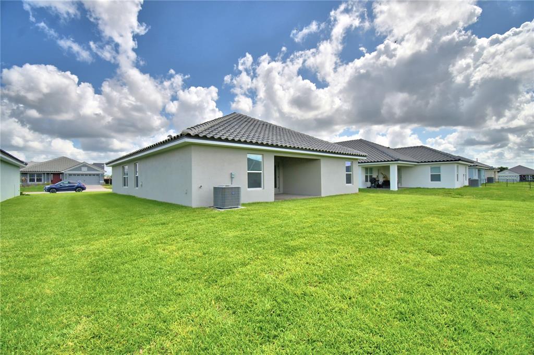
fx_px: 222
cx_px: 267
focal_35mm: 15
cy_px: 178
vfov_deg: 77.3
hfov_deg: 100.4
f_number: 4.5
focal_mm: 10
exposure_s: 1/1250
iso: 100
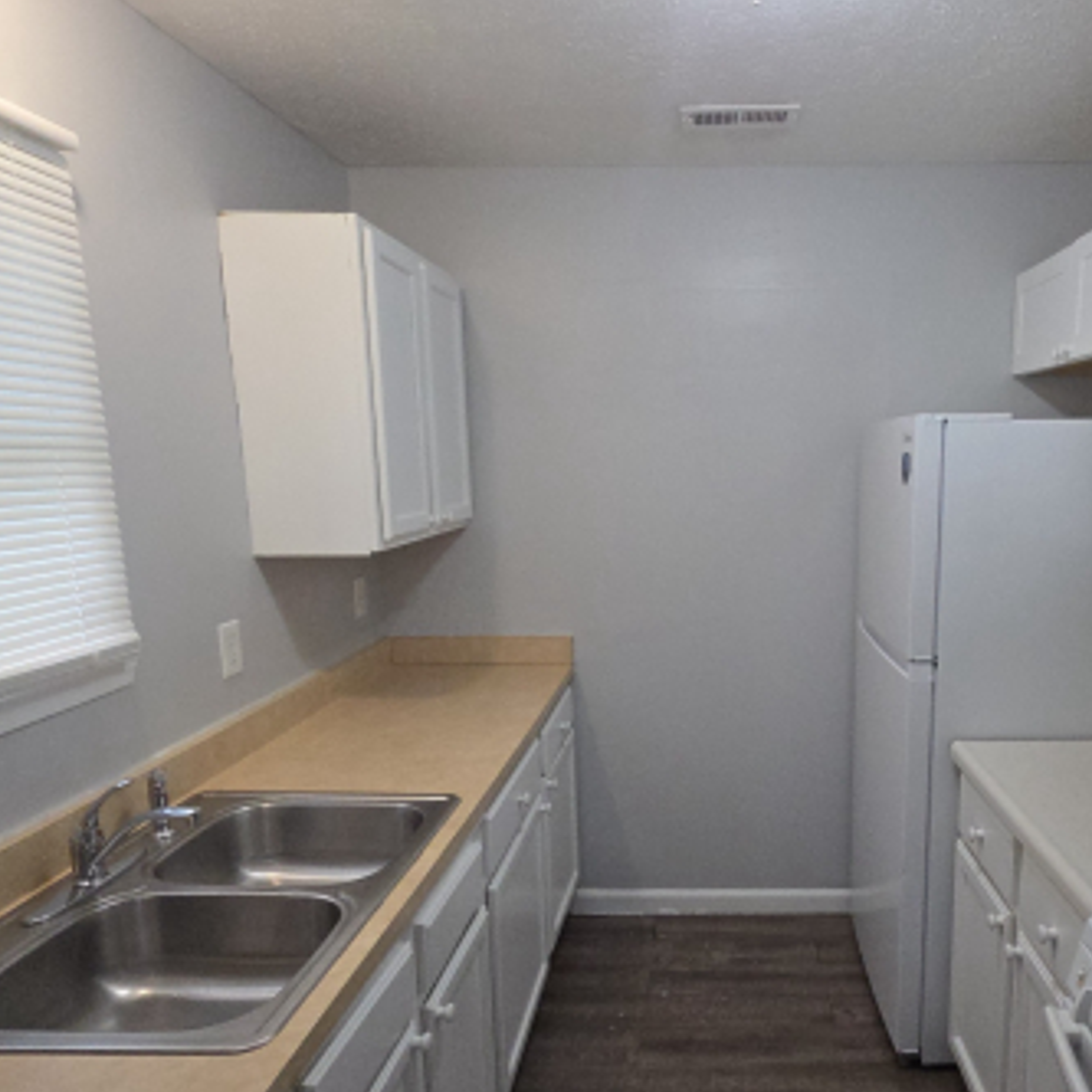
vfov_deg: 66.8
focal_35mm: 23
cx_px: 710
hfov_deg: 65.8
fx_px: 821
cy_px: 636
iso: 250
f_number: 2.2
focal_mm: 2.2
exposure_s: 1/120
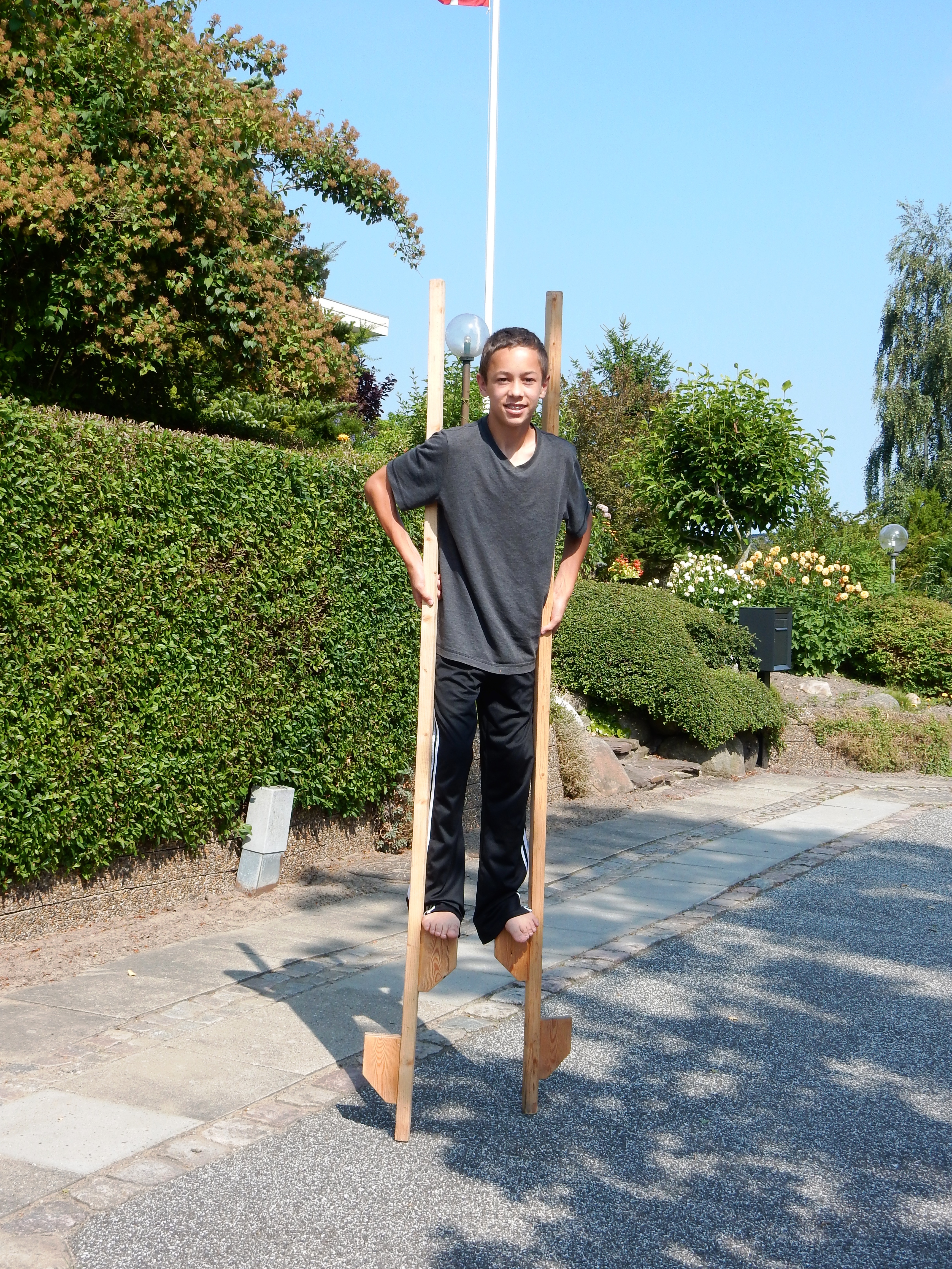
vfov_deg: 37.5
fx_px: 1870
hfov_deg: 28.6
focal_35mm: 51
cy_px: 634
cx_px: 476
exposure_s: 1/640
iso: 125
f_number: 4.5
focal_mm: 9
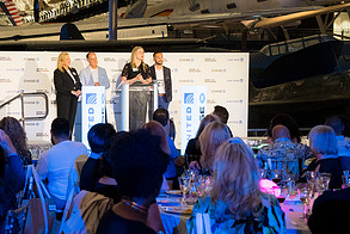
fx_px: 808
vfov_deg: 16.5
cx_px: 13
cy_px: 141
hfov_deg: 23.6
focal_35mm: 83
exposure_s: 1/125
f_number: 4
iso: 2800
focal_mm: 42
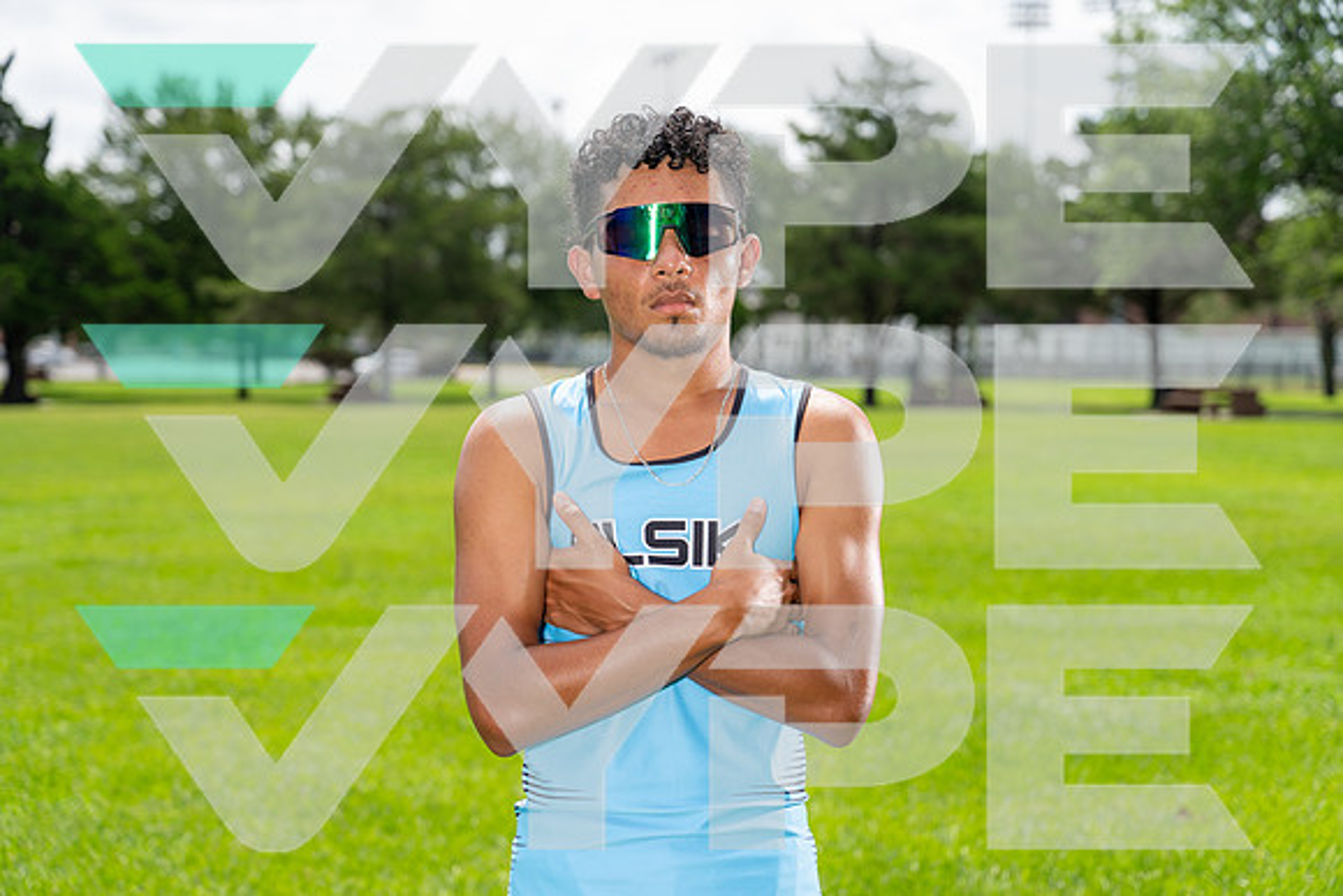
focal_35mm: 70
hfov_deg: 28.8
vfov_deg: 19.5
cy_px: 448
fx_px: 2612
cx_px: 672
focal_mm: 70
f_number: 4
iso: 250
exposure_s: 1/1600
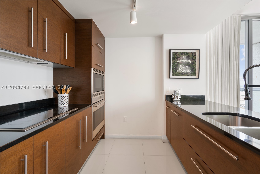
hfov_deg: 96.7
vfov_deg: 73.8
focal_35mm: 16
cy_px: 87
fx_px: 116
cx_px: 130
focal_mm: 16
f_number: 8
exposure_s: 1/3
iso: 400
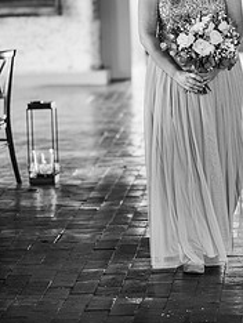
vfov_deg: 12.5
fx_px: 1467
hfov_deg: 9.4
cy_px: 90
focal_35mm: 157
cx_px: 197
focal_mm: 85
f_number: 1.8
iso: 360
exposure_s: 1/200
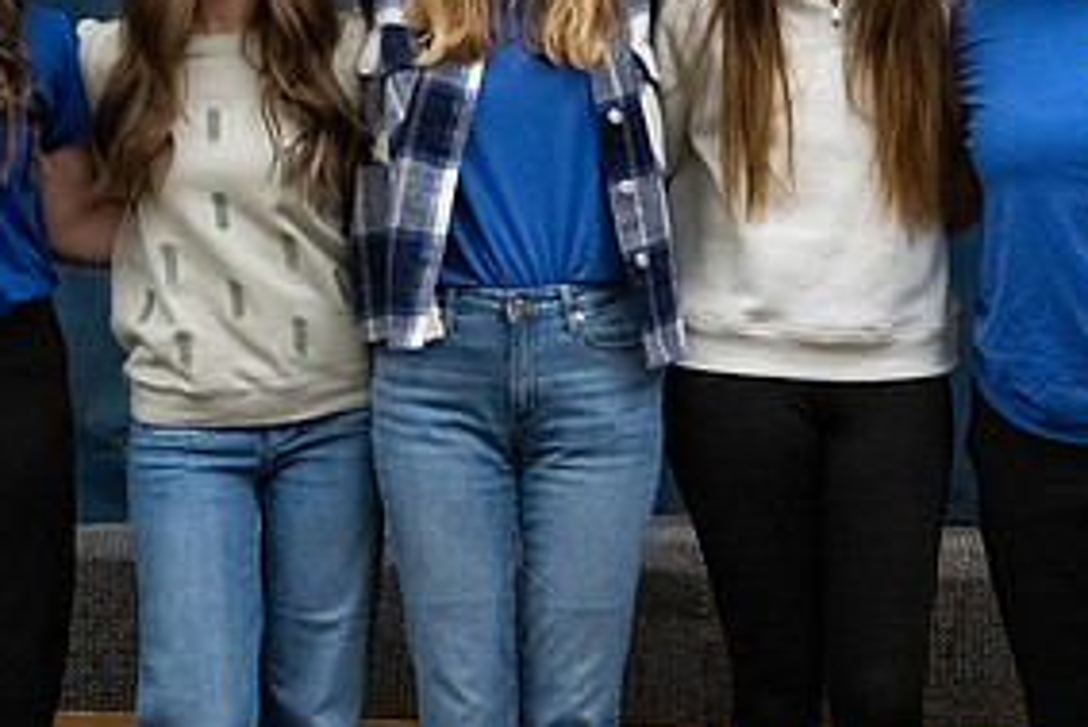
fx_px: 3084
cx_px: 346
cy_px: -115
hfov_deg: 19.9
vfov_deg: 13.1
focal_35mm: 102
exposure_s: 1/320
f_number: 5
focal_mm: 41
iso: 5000
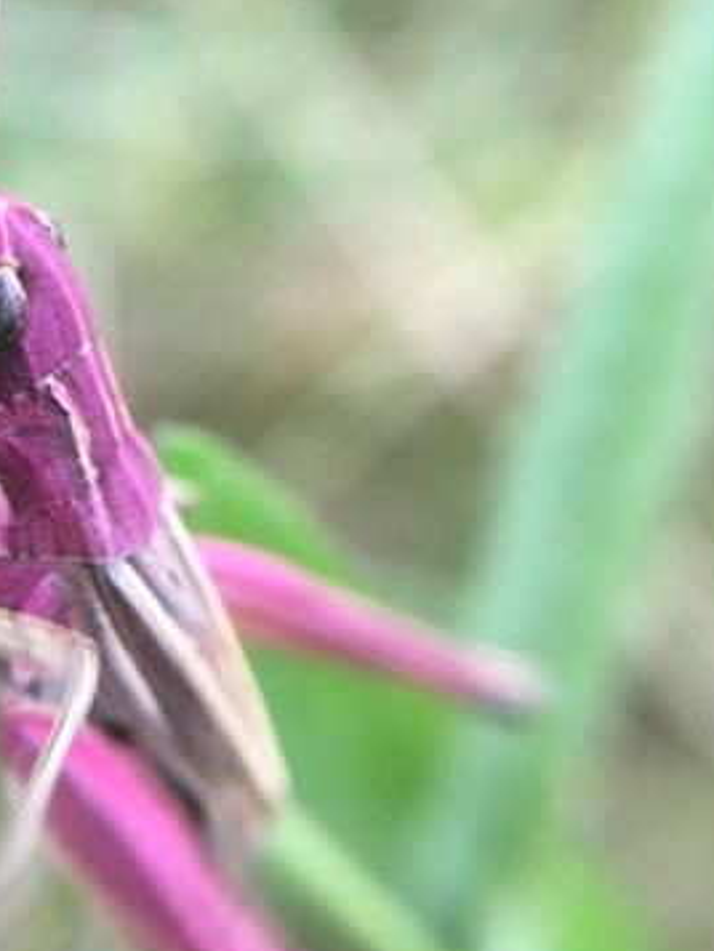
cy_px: 458
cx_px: 115
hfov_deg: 27.3
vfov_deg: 36.8
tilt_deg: -47.7
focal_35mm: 52
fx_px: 1429
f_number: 2.2
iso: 25
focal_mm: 4.15
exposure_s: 1/33
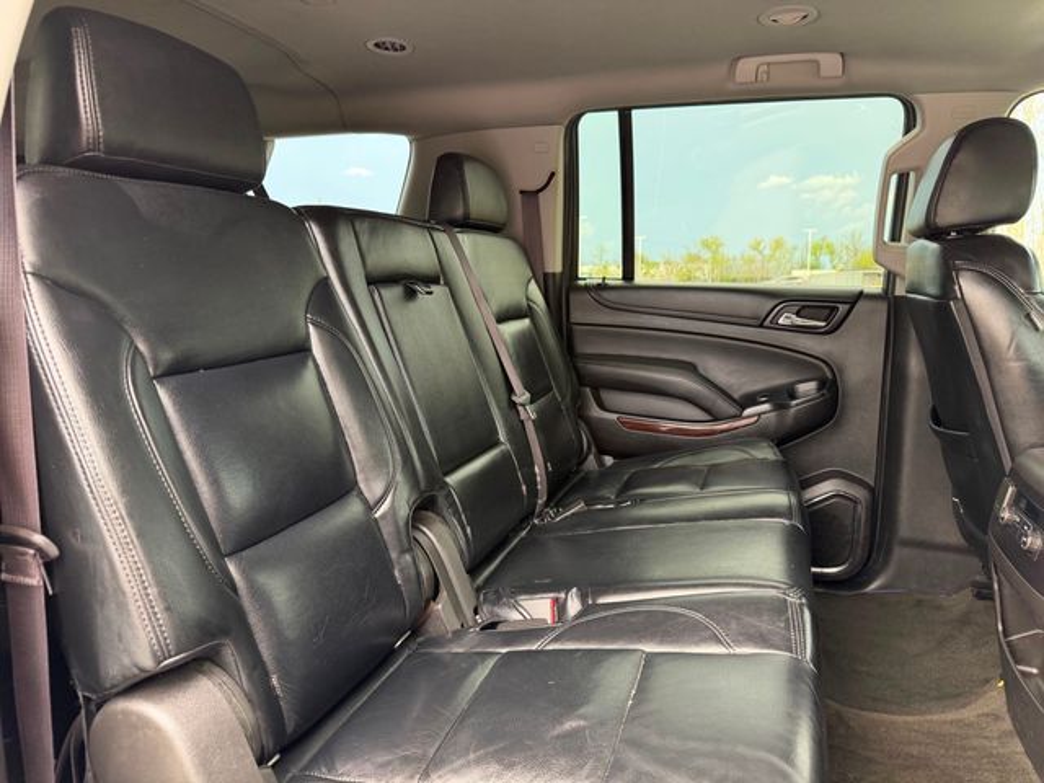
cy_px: 392
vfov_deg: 56.8
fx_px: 724
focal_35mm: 24
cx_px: 522
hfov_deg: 71.6
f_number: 1.78
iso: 200
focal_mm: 6.76
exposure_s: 1/98
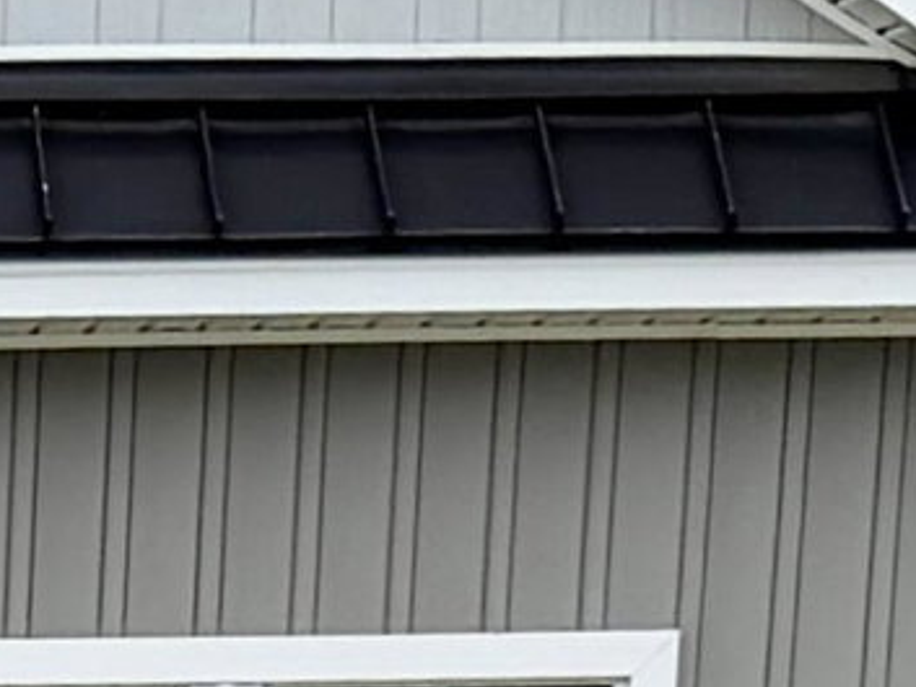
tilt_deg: -10.2
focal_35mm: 145
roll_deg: +2.6
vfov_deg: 10.1
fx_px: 3838
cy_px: 754
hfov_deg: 11.4
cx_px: -1230
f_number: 1.78
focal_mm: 6.76
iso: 80
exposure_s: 1/1230
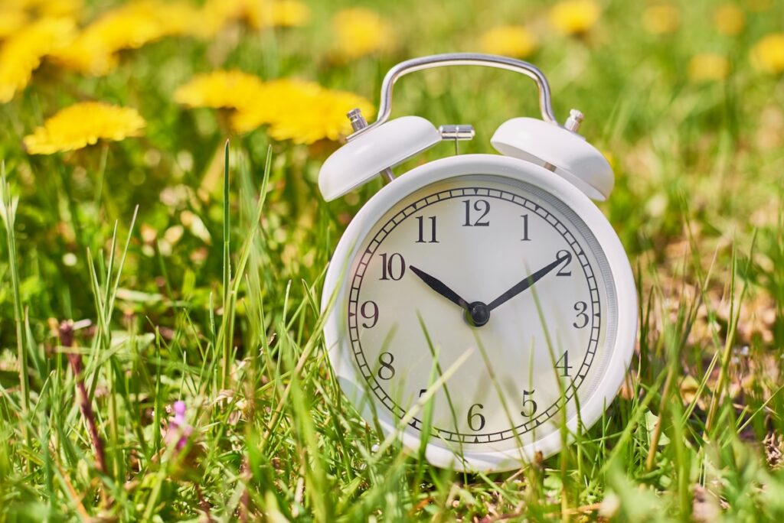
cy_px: 262
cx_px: 392
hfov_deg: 39.6
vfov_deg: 27.0
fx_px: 1089
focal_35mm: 50
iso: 100
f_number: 4
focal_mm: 50
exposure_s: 1/1250
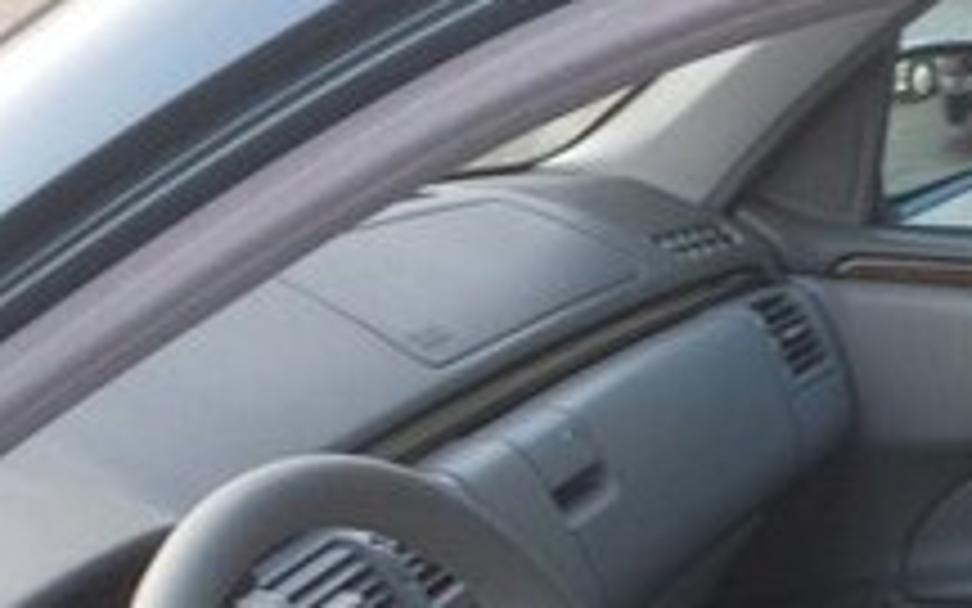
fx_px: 2490
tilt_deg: -27.2
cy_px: 894
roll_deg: +3.3
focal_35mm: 94
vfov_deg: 13.2
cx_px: 724
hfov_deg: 21.9
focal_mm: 4.15
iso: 80
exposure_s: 1/33
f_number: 2.2
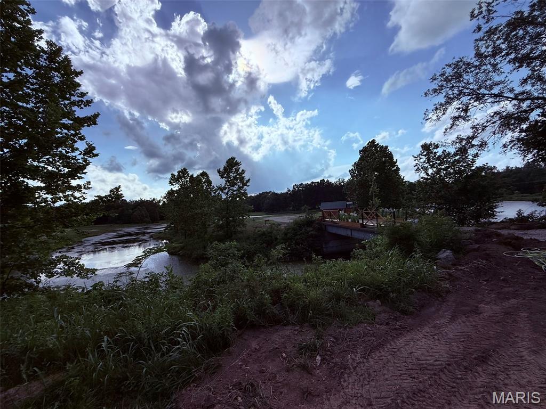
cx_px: 273
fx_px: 221
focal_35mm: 14
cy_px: 204
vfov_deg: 85.7
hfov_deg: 102.1
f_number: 2.2
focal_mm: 2.22
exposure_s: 1/4425
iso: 80
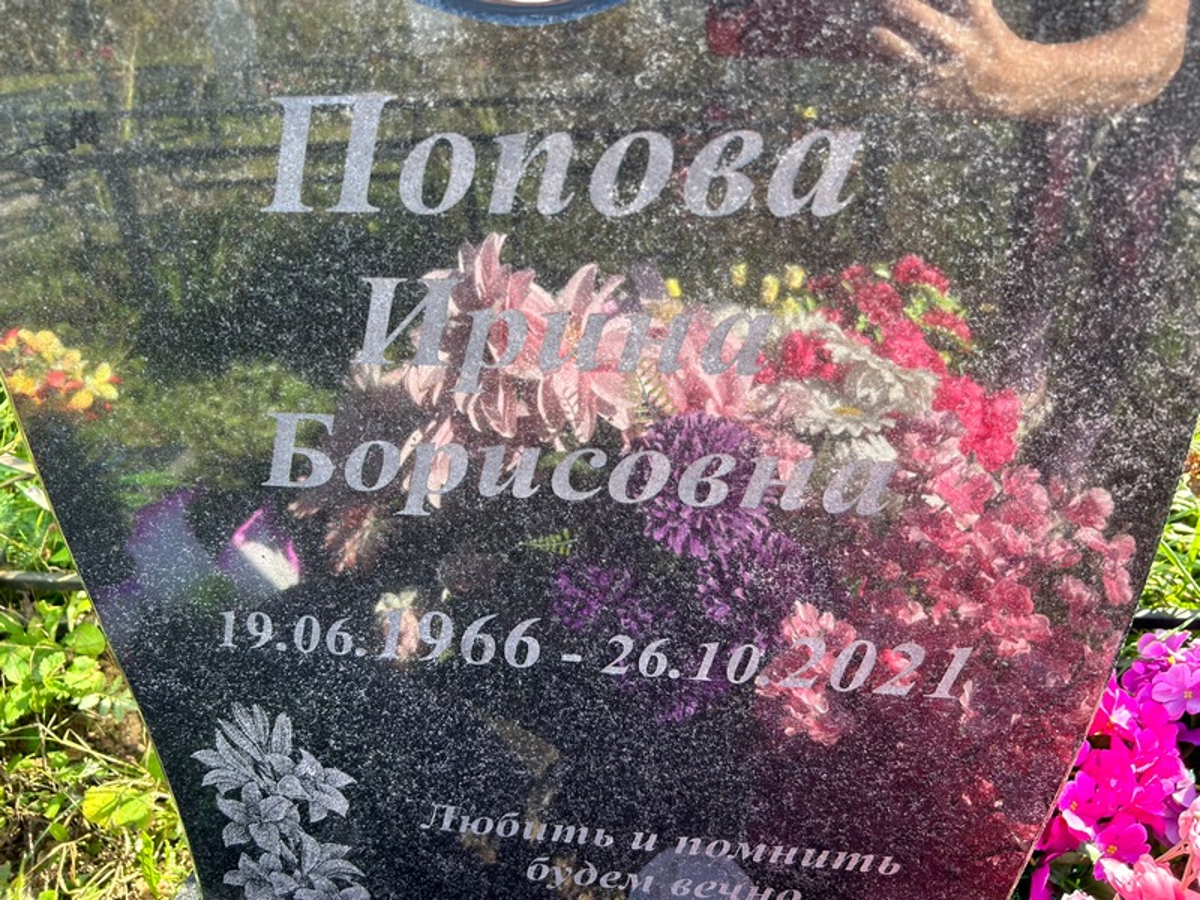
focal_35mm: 26
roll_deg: +3.2
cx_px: 600
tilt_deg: -28.3
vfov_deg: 53.1
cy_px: 450
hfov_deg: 67.3
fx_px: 901
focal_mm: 5.7
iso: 50
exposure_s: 1/332
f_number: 1.5
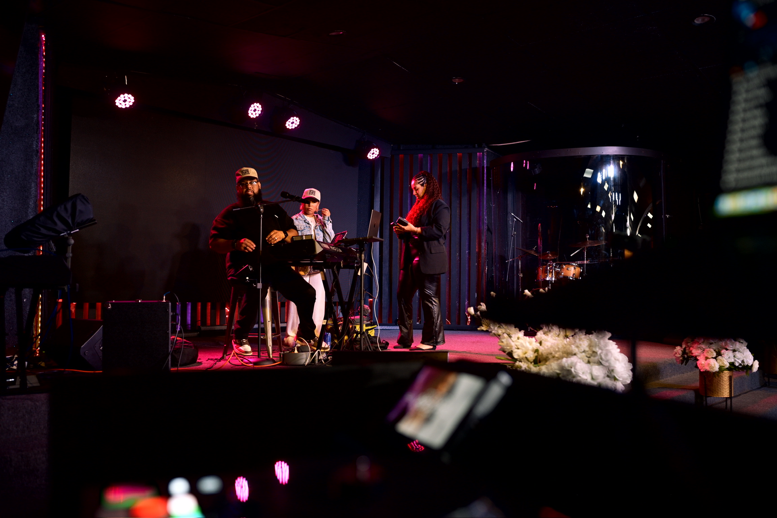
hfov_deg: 54.4
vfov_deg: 37.9
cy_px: 259
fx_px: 755
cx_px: 388
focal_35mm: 35
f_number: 2.8
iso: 800
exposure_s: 1/100
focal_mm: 35
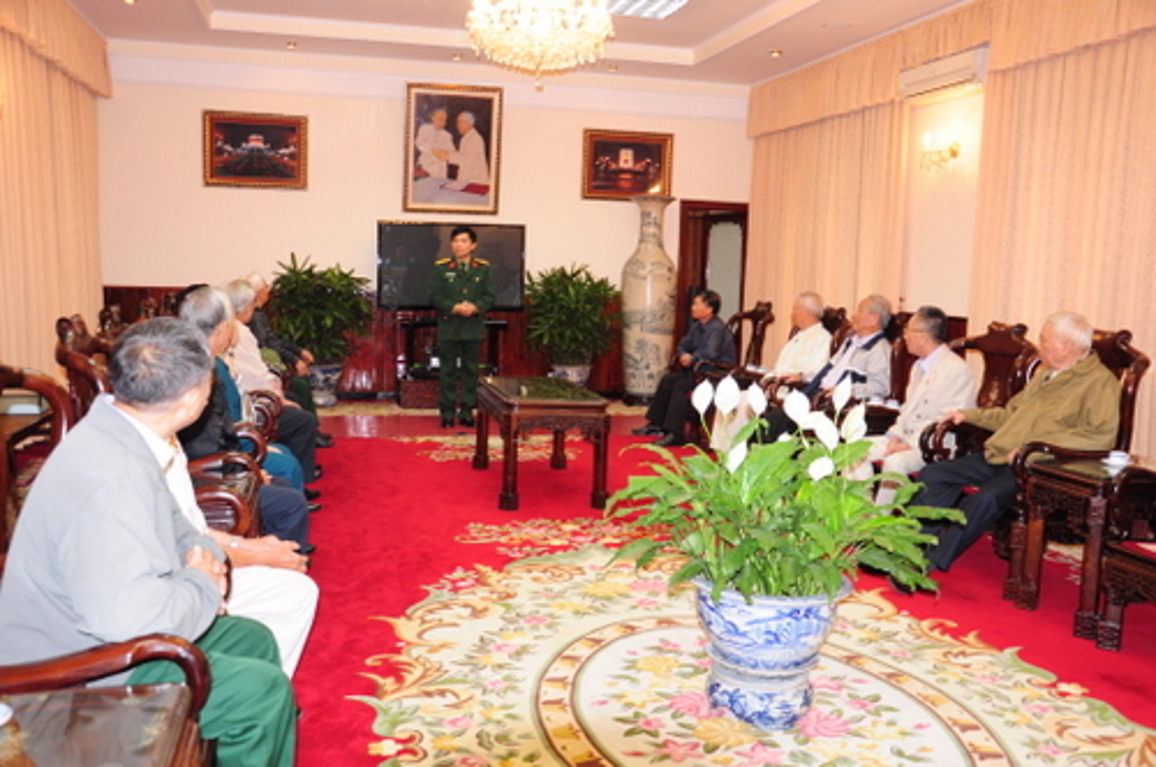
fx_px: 1058
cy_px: 384
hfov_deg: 57.3
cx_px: 578
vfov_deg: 39.9
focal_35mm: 33
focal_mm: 22
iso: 500
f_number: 4
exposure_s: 1/30
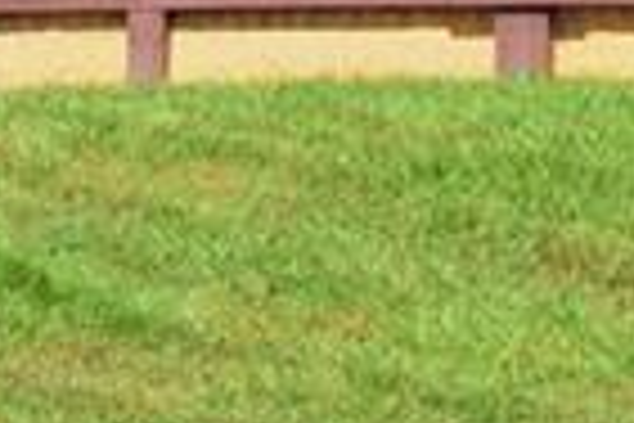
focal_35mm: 239
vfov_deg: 5.6
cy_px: -362
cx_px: 728
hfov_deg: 8.5
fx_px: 4209
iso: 400
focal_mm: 22
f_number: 8
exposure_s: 1/250
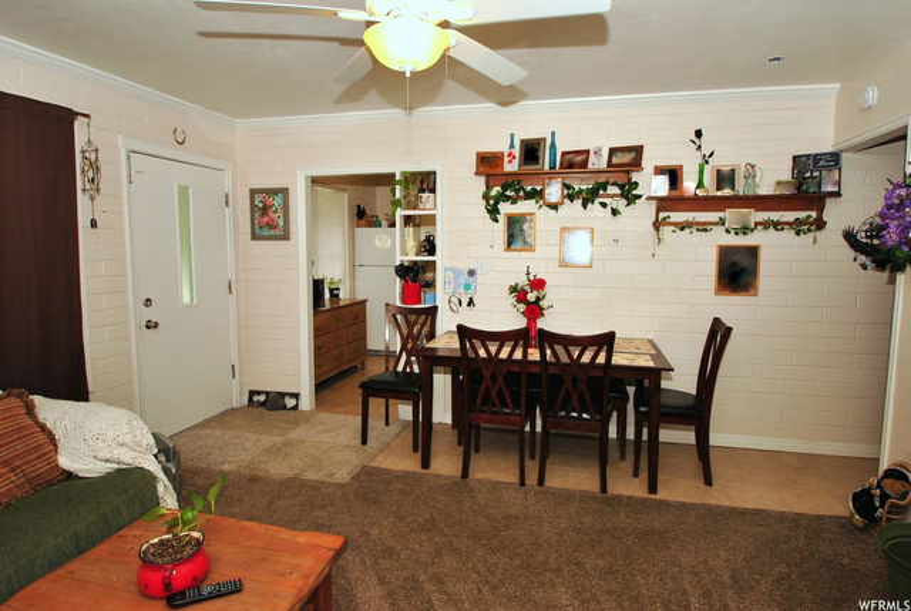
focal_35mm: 18
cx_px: 456
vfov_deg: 67.6
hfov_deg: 89.9
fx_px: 456
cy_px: 306
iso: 200
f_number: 4.5
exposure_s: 1/125
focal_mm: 12
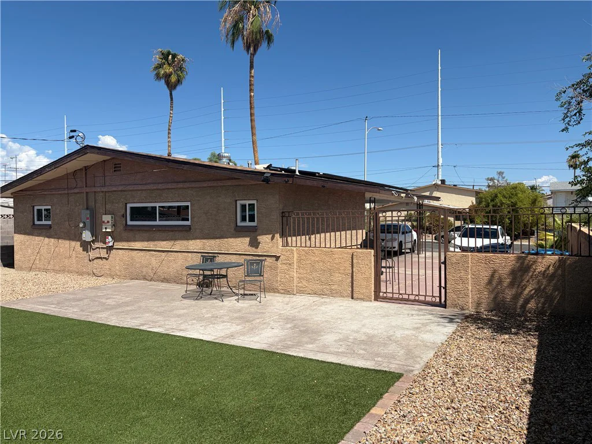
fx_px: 445
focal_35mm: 26
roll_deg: +0.6
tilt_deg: -0.9
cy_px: 222
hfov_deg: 67.3
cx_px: 296
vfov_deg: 53.1
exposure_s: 1/6329
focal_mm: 5.96
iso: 64
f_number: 1.6
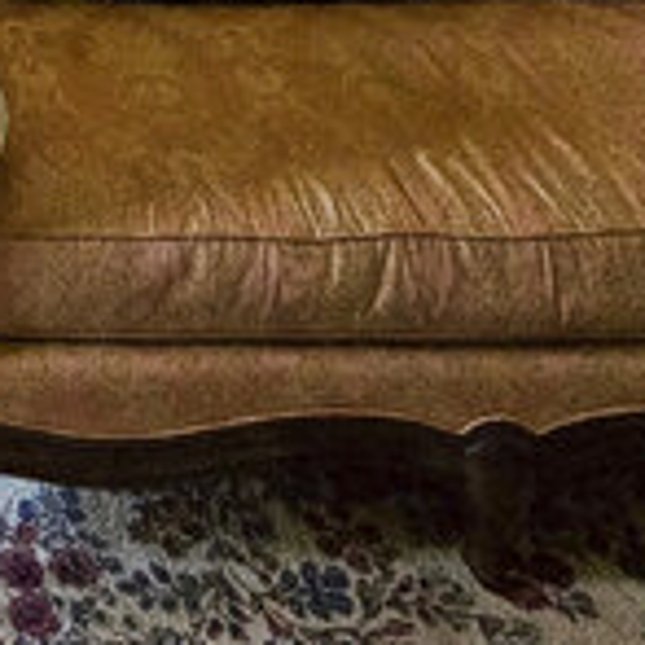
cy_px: -733
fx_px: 1054
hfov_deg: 26.6
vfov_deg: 17.8
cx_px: -272
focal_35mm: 50
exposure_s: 1/60
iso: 400
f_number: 2.2
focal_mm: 2.2
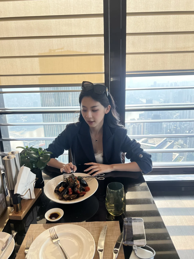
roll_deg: +2.4
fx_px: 194
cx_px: 97
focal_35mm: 26
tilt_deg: -14.0
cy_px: 130
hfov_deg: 53.1
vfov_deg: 67.3
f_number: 1.5
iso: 50
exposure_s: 1/305
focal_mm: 5.7
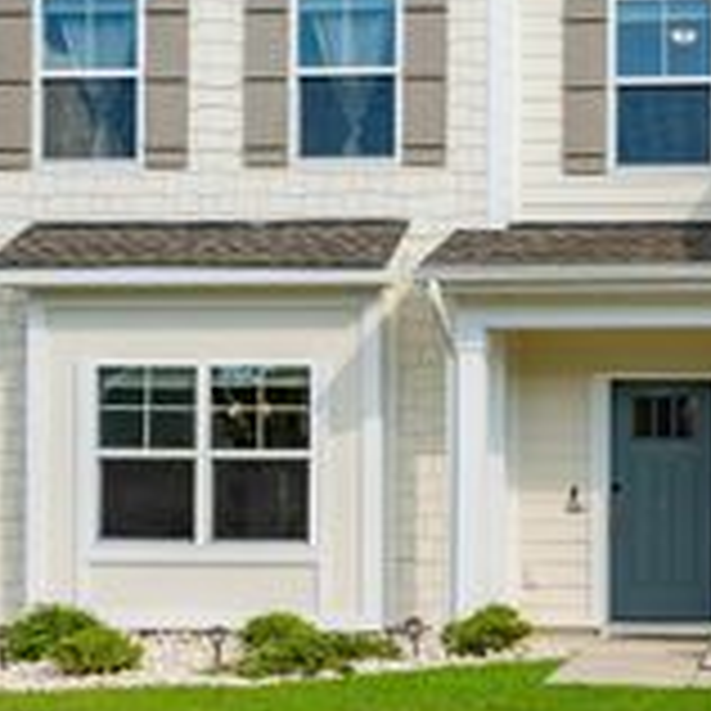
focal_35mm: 44
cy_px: 178
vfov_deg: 37.1
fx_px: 1030
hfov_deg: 32.5
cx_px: 819
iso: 200
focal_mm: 11
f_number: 8
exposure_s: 1/320
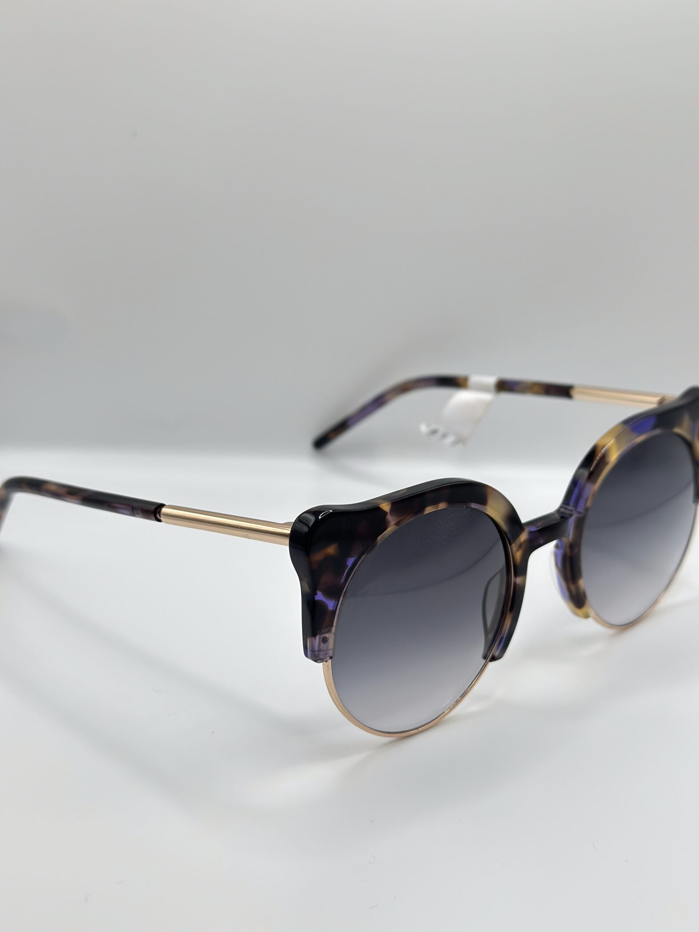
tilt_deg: -32.4
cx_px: 350
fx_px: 1292
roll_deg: -0.5
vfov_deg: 39.7
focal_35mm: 48
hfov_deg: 30.3
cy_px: 466
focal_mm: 6.86
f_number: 1.78
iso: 80
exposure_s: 1/571
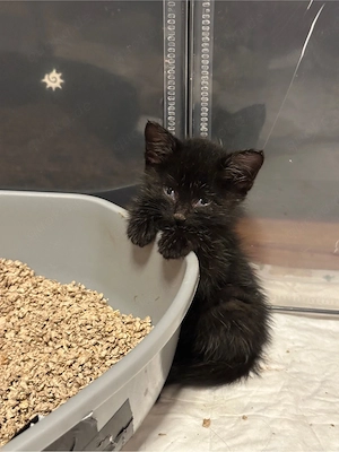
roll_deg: +1.1
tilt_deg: -25.9
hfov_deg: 30.3
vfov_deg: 39.7
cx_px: 170
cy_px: 226
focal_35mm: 48
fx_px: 627
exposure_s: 1/30
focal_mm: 6.86
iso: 640
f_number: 1.78
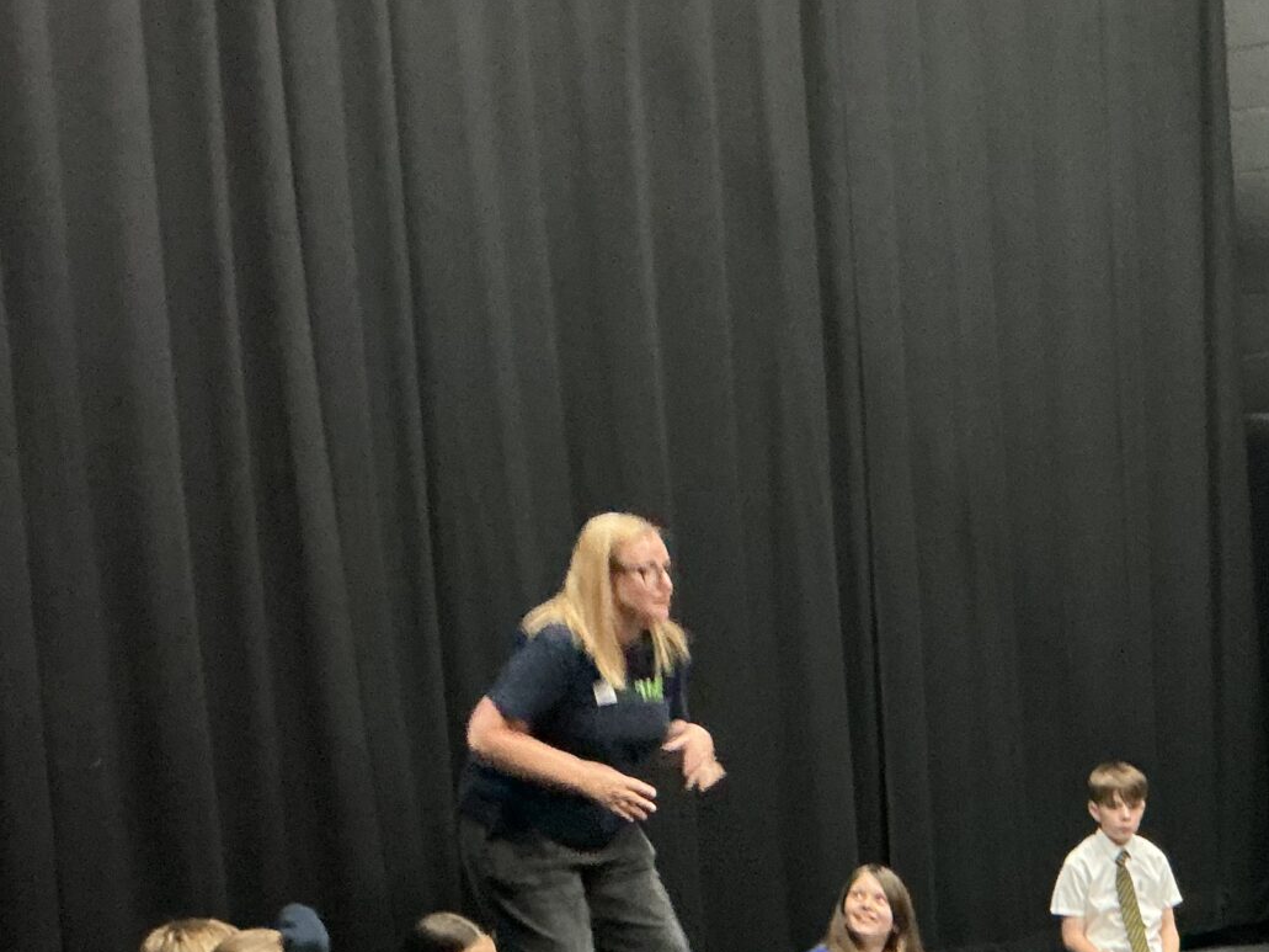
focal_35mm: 72
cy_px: 1116
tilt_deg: -11.3
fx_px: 2639
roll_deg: +0.7
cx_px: 1300
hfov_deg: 25.6
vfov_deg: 19.4
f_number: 1.8
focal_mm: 3
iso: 400
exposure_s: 1/30
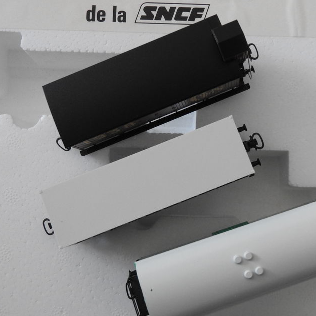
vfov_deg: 34.7
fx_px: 506
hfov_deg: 34.5
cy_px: 155
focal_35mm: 49
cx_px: 196
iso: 400
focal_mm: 6.3
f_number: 3.8
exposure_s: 1/30
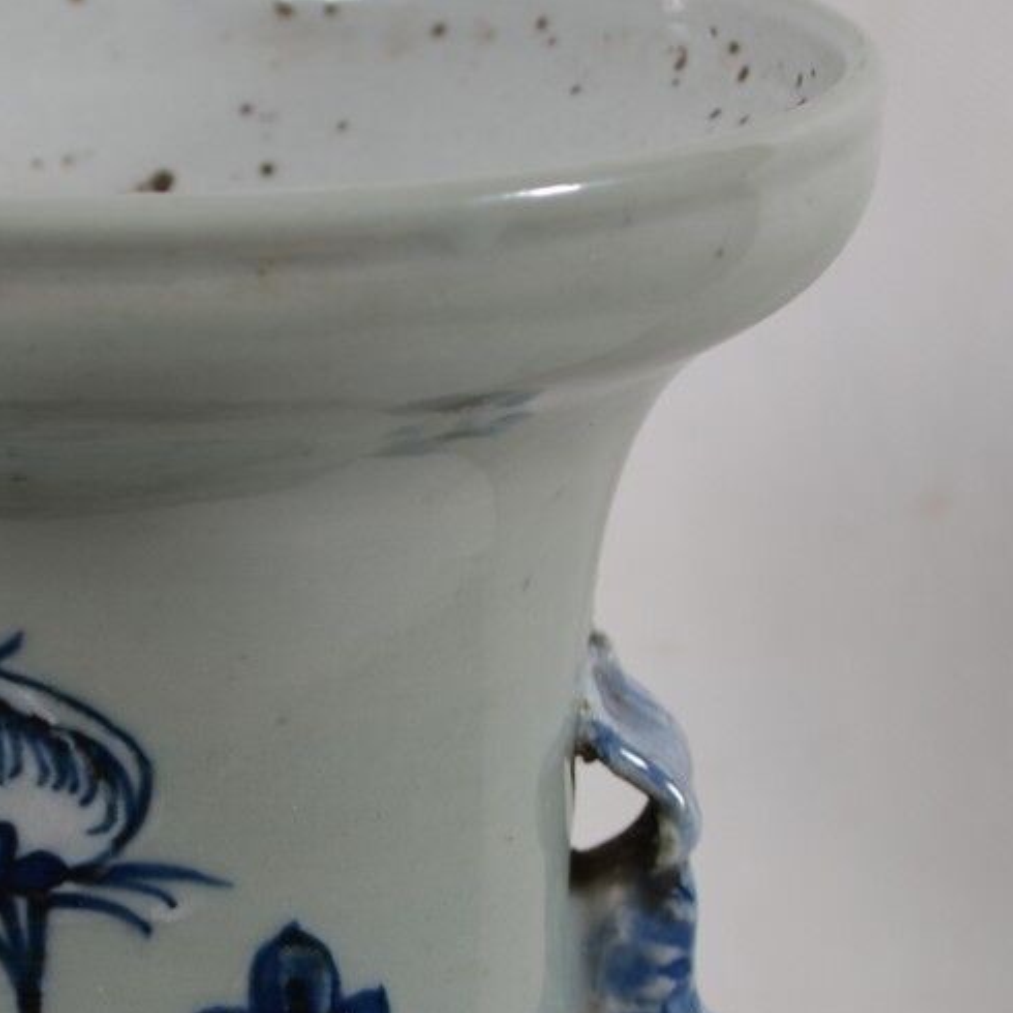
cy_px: 860
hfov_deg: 9.1
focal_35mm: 191
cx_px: 27
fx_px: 6324
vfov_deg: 9.1
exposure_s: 1/80
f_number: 5.3
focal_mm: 46
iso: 100
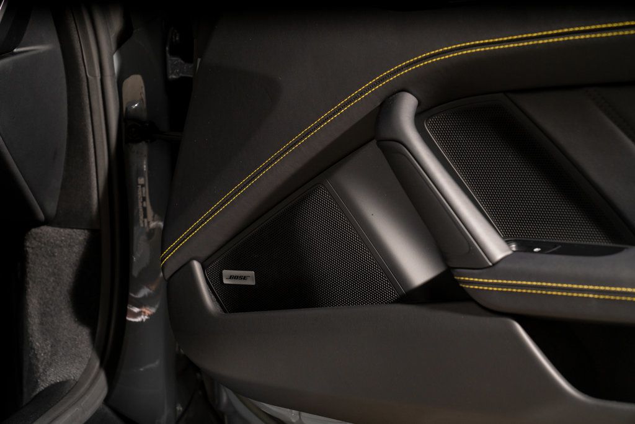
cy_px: 212
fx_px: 1235
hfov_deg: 28.8
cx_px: 318
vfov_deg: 19.5
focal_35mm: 70
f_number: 5.6
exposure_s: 1/200
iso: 400
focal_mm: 70
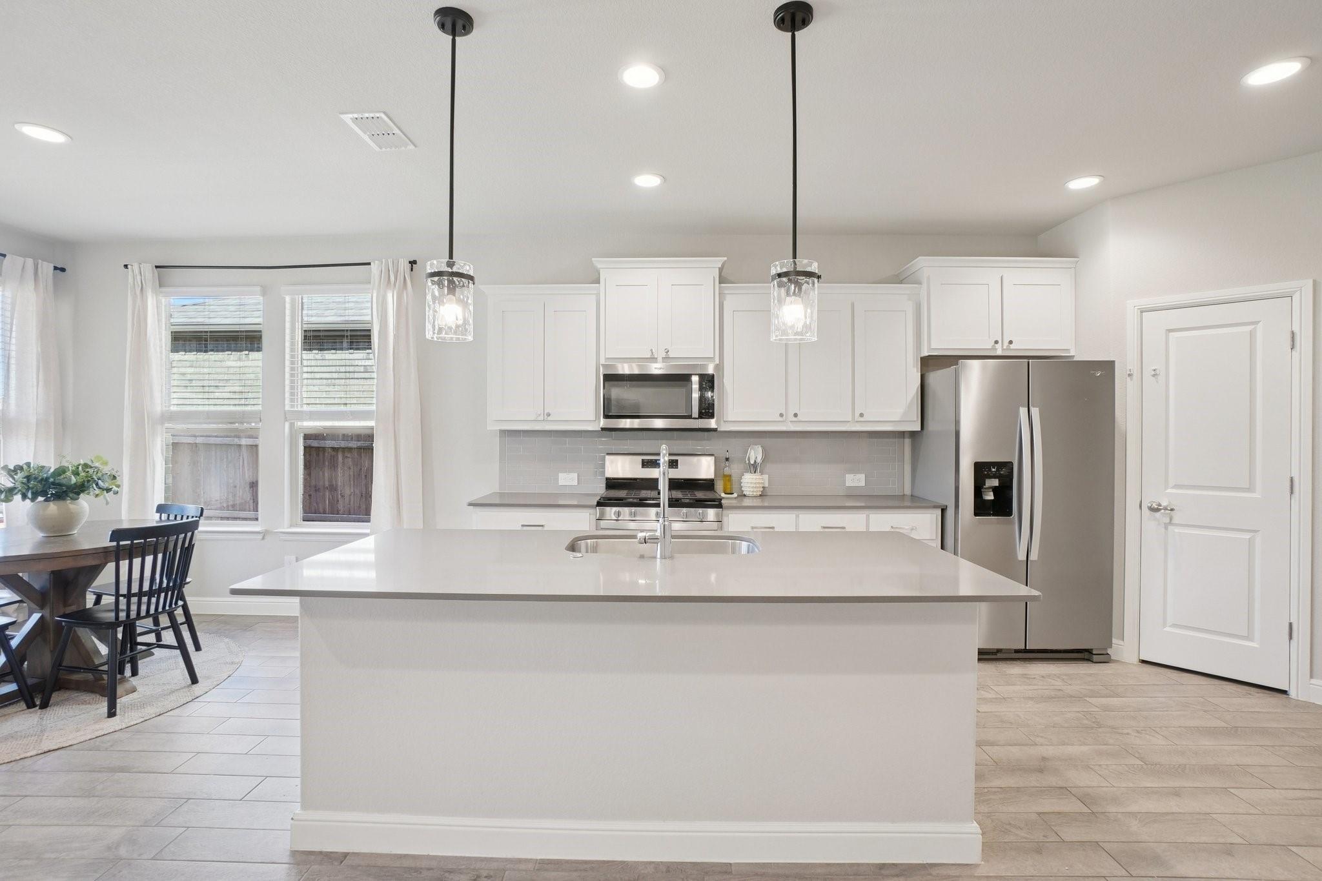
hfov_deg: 96.7
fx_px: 587
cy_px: 440
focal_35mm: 16
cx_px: 661
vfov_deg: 73.7
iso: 400
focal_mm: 11
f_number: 8
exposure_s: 1/20
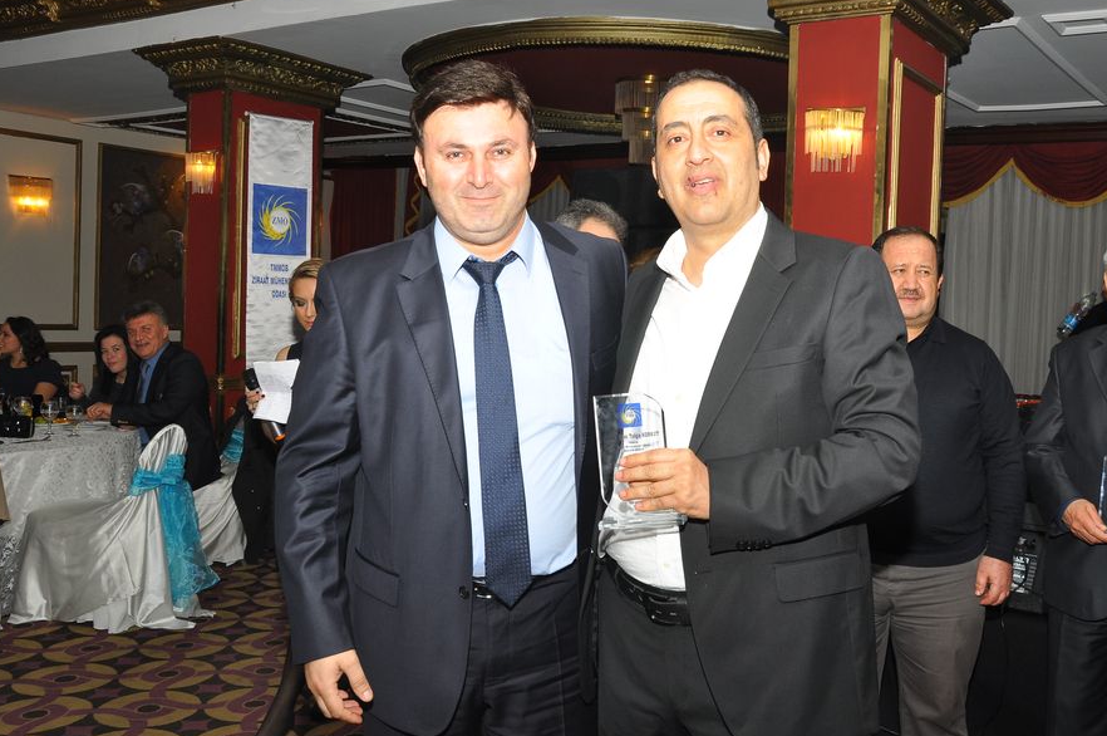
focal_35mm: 37
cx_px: 635
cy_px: 348
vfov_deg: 36.2
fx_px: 1124
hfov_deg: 52.3
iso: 400
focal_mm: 21
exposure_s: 1/60
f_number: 9
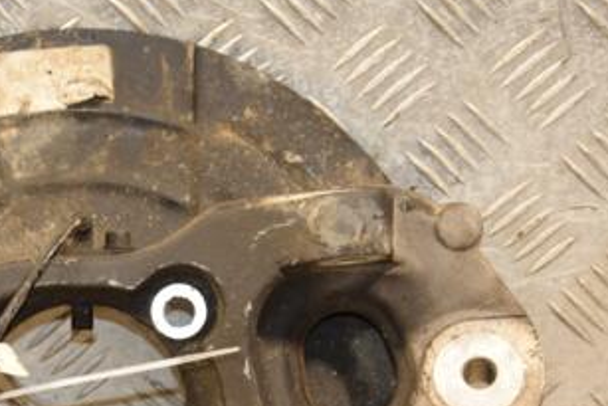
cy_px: 309
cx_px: 75
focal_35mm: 170
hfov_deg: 12.0
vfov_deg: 8.1
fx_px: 2872
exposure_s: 1/100
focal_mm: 58
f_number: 5
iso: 800
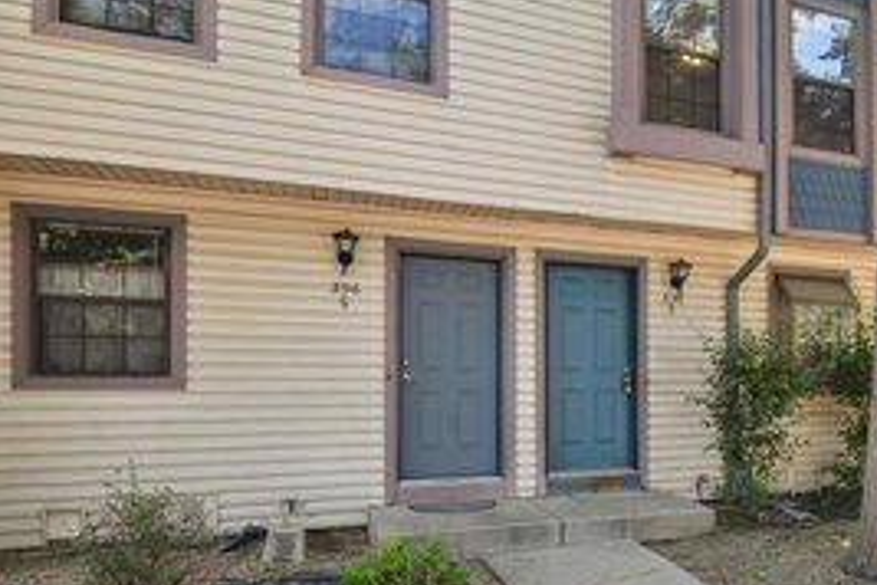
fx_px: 658
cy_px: 358
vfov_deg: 47.6
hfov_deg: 62.8
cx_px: 677
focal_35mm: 27
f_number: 11
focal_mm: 10
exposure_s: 1/100
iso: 400
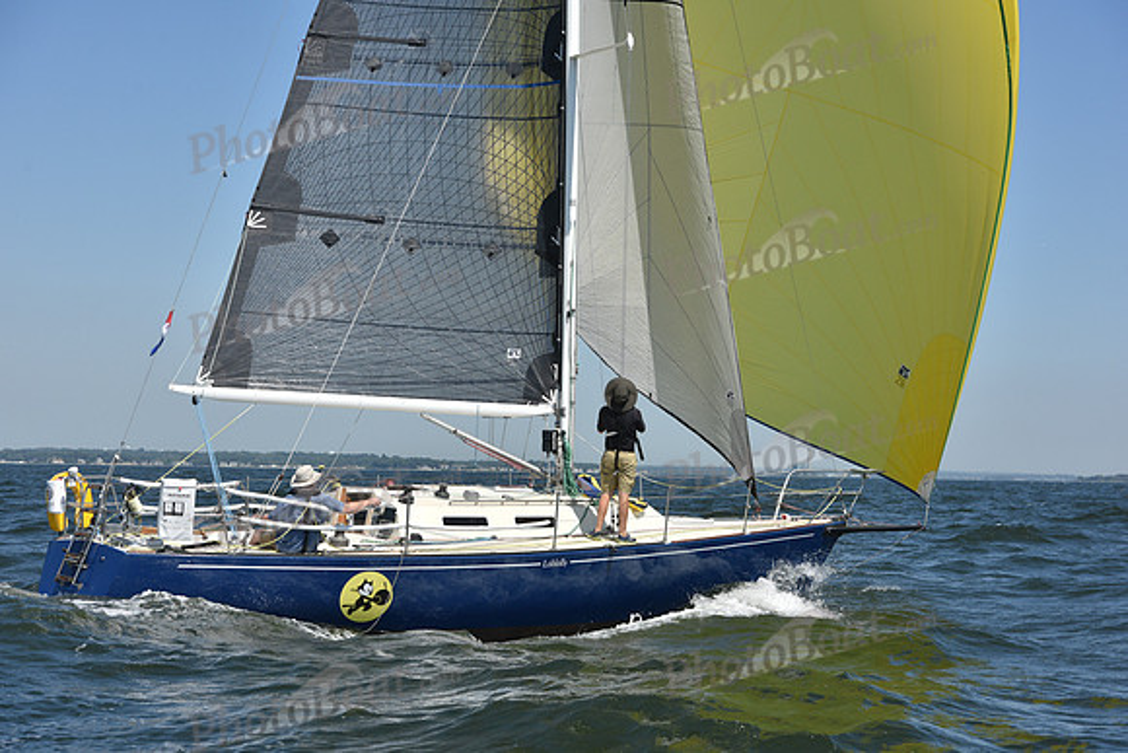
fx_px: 2194
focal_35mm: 70
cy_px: 376
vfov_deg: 19.5
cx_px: 564
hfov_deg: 28.8
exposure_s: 1/1250
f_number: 8
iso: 250
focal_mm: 70
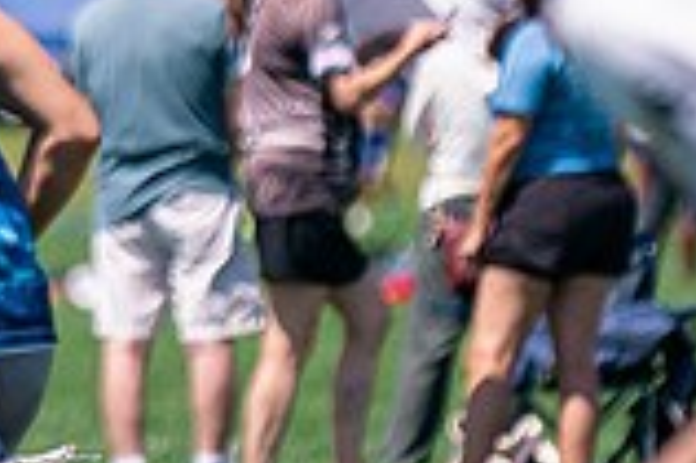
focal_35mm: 914
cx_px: -153
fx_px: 17652
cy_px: -96
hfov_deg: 2.3
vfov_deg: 1.5
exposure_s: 1/6400
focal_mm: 200
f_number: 2.8
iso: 320
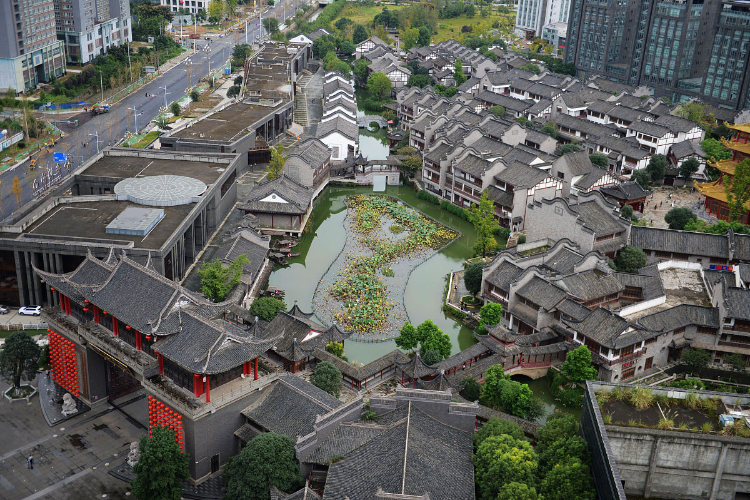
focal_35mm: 40
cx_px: 375
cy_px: 250
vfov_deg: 33.4
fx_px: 833
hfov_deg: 48.5
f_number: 2.8
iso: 200
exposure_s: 1/250
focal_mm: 40
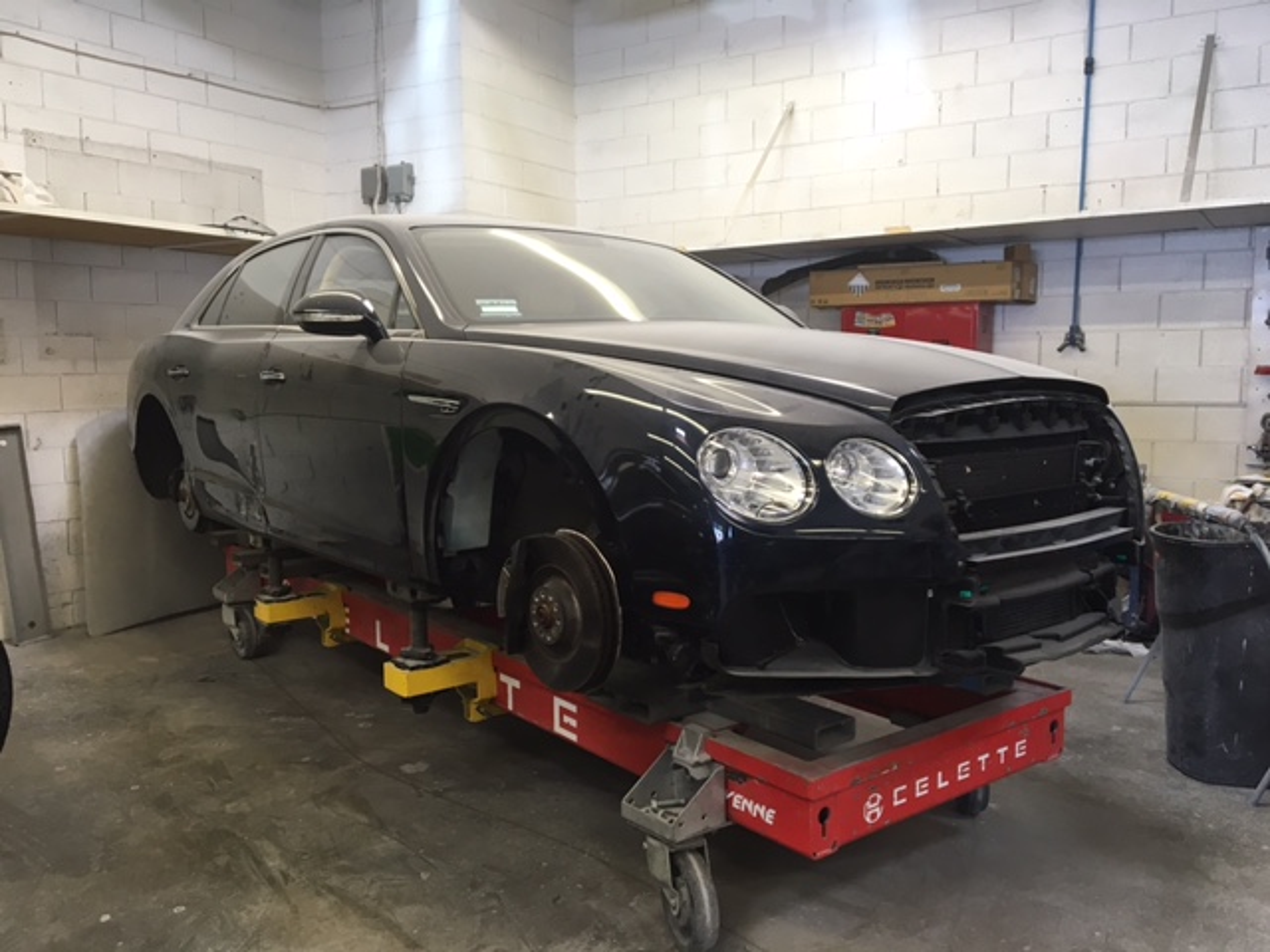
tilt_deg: -6.0
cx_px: 635
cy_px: 476
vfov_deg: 48.2
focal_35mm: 29
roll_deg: +0.0
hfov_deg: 61.7
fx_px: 1064
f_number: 2.2
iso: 50
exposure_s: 1/30
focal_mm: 4.15
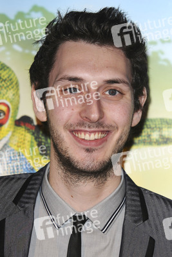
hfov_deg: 7.0
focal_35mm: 195
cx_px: 86
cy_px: 128
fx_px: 1396
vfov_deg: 10.5
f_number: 5.6
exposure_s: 1/250
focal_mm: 130
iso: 320
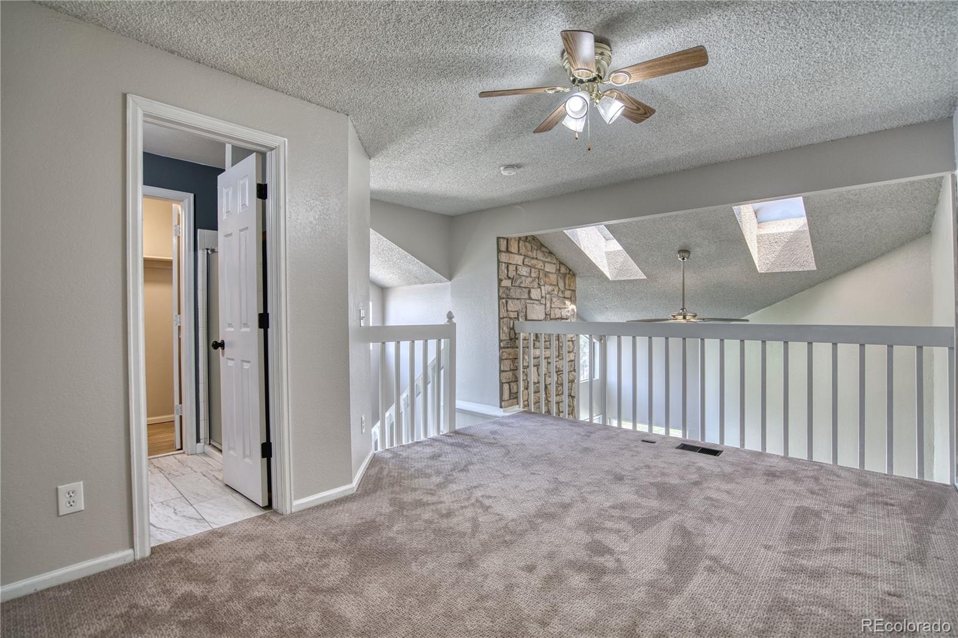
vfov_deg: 73.7
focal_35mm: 16
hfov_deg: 96.7
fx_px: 426
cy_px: 319
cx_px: 479
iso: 500
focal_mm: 16
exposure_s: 1/60
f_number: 4
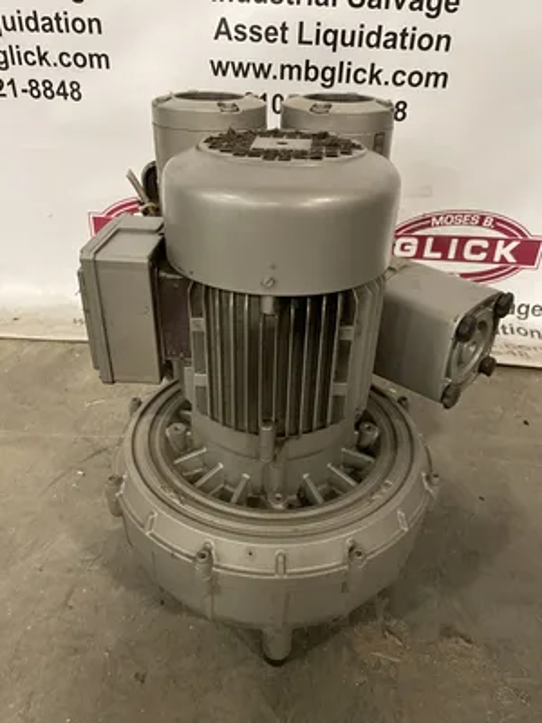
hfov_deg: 53.1
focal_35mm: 26
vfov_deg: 67.3
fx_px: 543
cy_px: 362
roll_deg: -1.3
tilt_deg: -31.4
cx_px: 271
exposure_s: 1/40
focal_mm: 4.2
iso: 500
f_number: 1.6
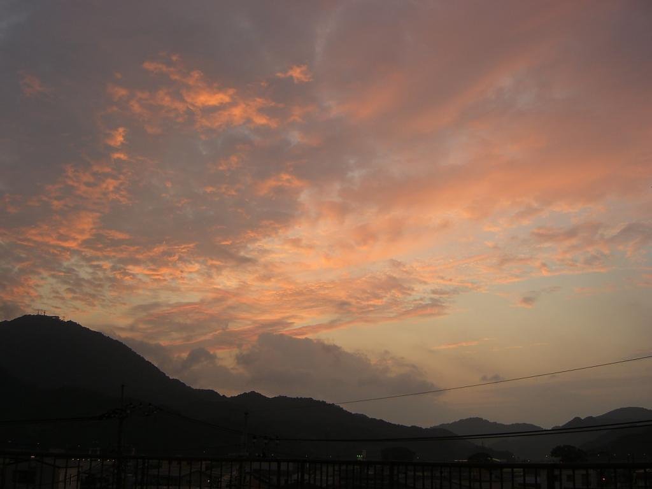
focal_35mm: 38
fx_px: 716
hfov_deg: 49.0
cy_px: 244
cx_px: 326
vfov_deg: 37.7
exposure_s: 1/100
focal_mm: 7.9
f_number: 2.8
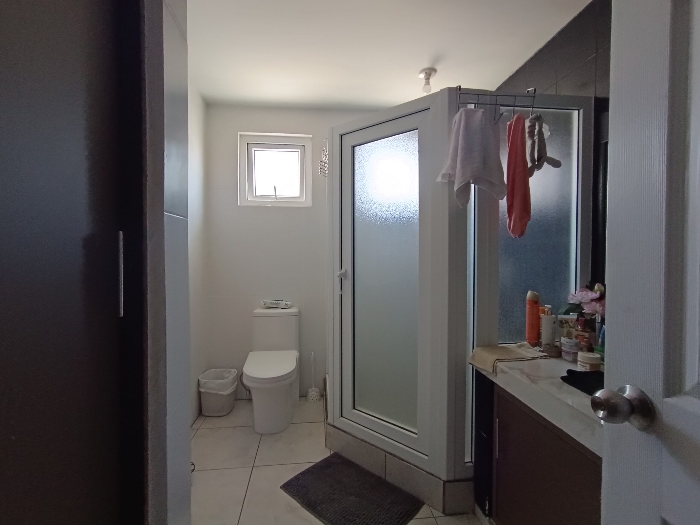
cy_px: 262
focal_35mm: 16
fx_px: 324
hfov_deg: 94.5
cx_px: 350
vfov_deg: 78.1
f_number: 2.2
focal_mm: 1.66
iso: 467
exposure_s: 1/50
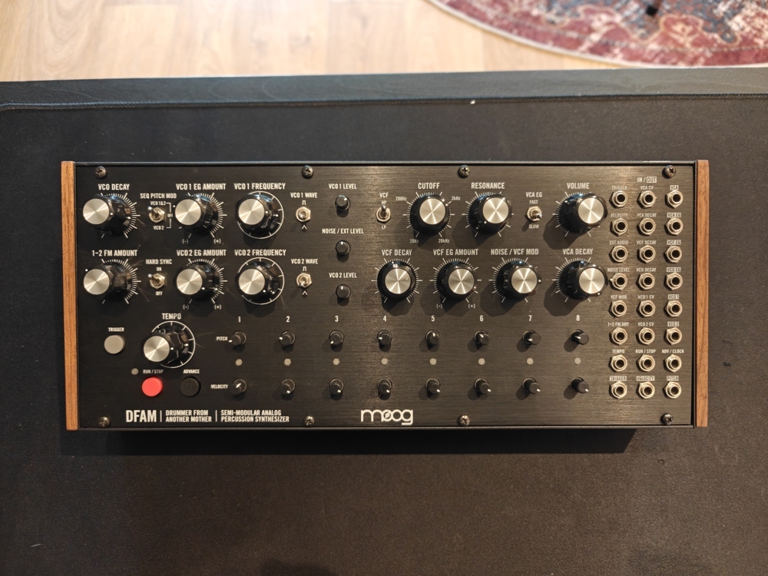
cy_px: 288
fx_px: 510
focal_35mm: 23
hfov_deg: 73.9
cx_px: 384
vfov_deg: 58.9
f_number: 1.6
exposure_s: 1/38
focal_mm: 6.06
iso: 1600
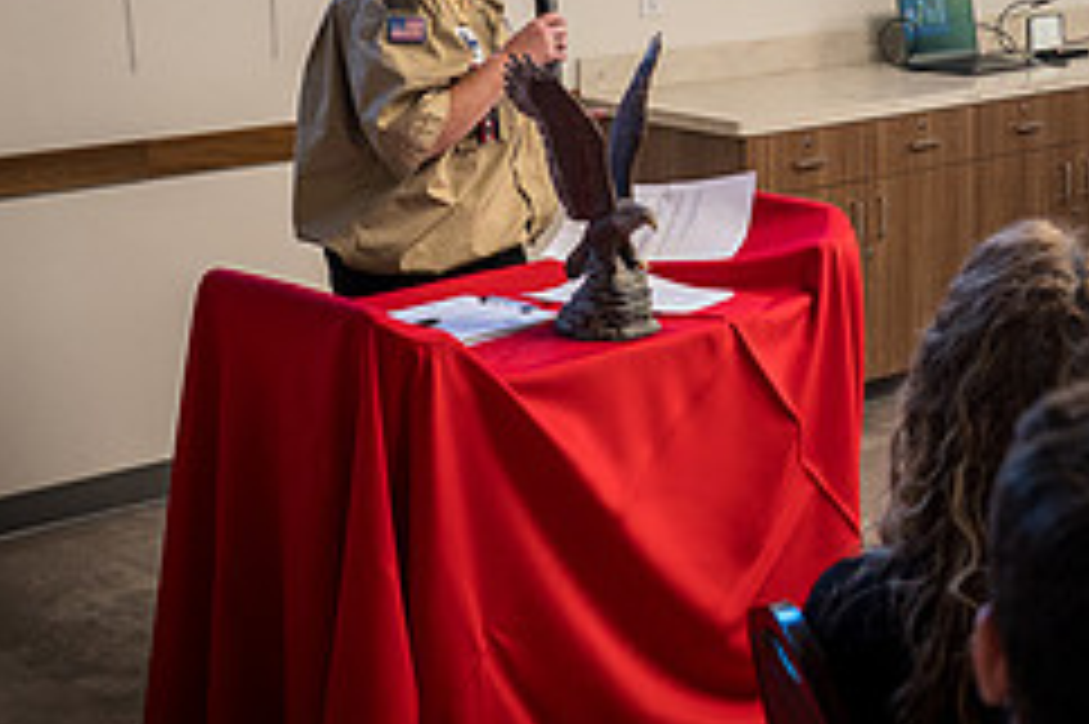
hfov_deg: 27.8
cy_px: 9
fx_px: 2176
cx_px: 792
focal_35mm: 72
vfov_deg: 18.4
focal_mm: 30
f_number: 4
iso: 1100
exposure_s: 1/125
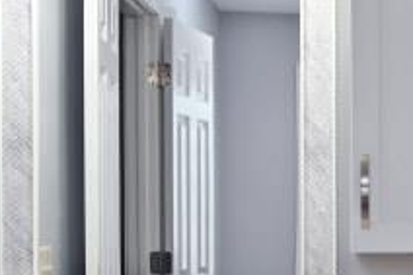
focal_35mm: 99
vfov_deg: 13.7
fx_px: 1135
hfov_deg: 19.3
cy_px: 224
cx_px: 512
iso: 200
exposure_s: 1/80
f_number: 4.5
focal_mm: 14
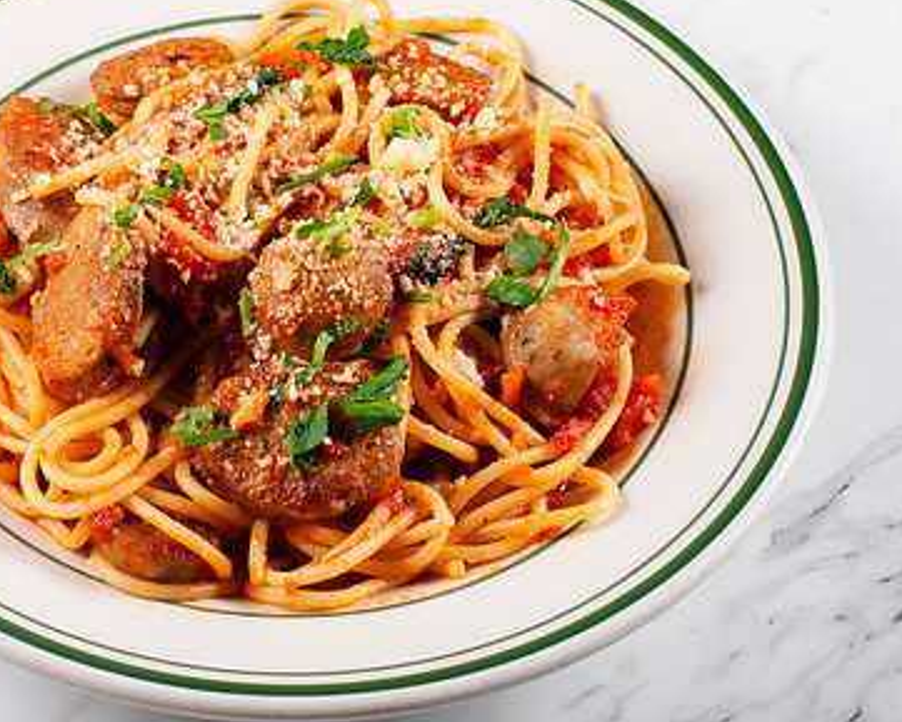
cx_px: 285
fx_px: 2804
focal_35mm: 105
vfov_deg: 14.7
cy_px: 320
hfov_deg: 18.2
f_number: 13
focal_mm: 50
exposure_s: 1/250
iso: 200
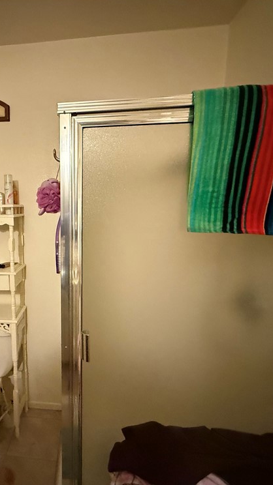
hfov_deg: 50.2
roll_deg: +1.5
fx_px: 270
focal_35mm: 21
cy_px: 245
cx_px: 53
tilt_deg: -8.2
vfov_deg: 83.9
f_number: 2.2
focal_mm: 2.22
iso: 1000
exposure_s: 1/40
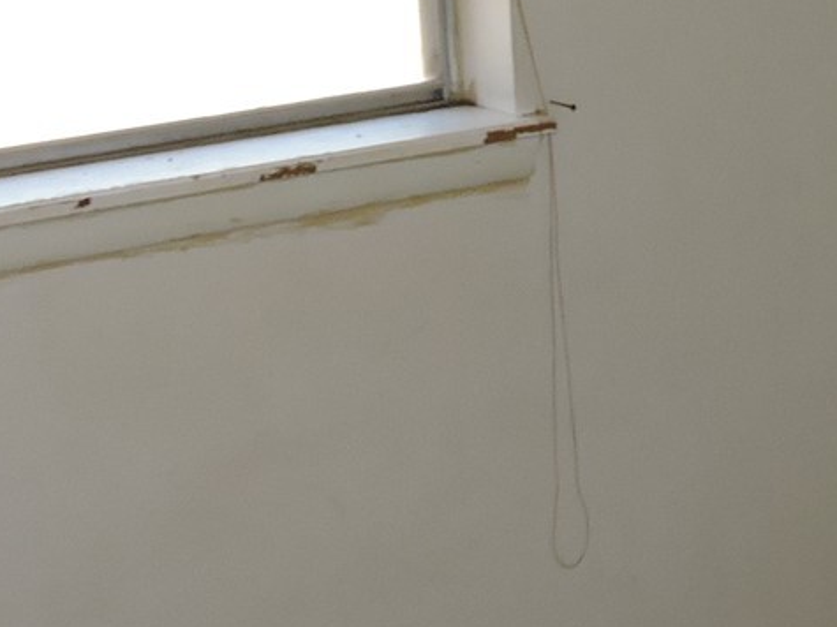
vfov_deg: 15.0
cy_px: 0
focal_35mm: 97
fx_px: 2345
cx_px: 798
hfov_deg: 19.7
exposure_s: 1/30
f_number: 3.3
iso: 200
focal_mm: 4.3
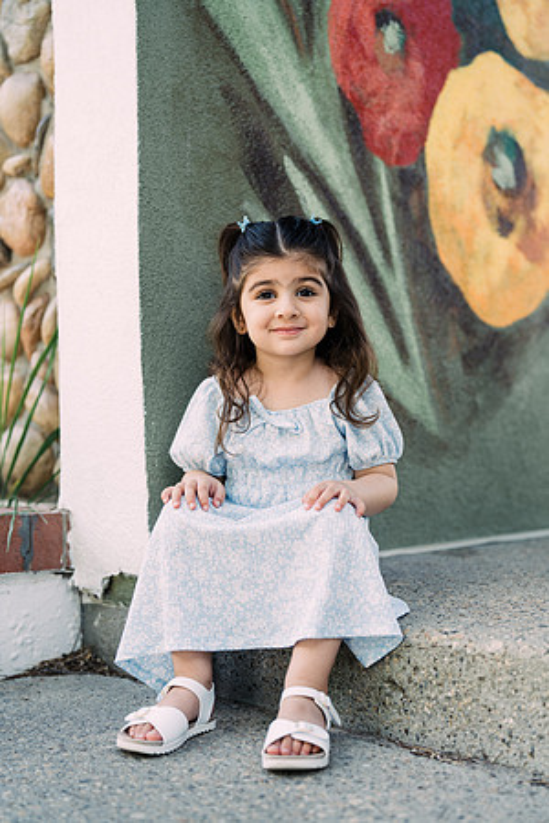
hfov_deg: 27.0
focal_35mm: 50
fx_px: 1144
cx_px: 274
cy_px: 412
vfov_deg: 39.6
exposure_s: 1/250
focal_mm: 50
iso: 50
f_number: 2.2
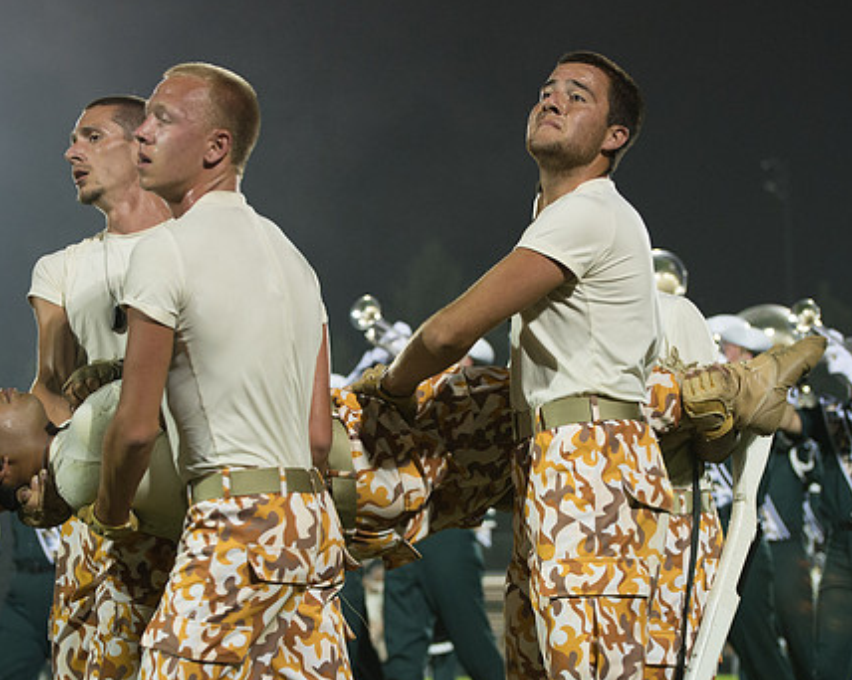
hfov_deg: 17.0
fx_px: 2848
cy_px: 345
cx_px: 348
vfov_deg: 13.6
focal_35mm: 113
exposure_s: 1/160
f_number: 4.5
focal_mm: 82
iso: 2800
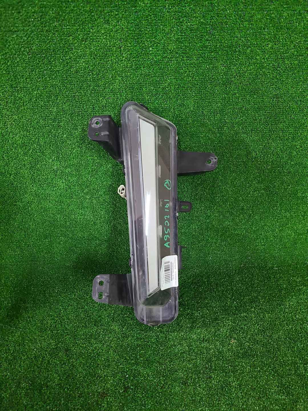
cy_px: 206
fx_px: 308
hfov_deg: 53.1
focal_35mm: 26
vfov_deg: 67.3
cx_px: 154
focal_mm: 5.4
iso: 457
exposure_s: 1/50
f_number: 1.8
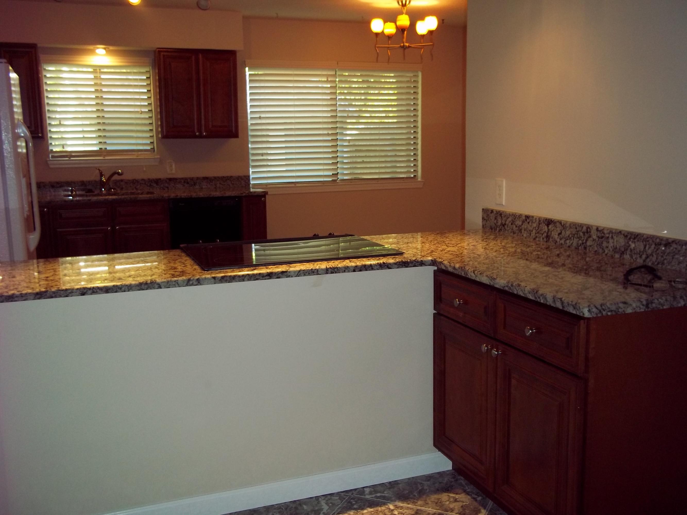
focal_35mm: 36
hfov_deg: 51.4
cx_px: 344
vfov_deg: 39.7
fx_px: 714
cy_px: 258
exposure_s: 1/30
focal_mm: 6.5
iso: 160
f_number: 3.1
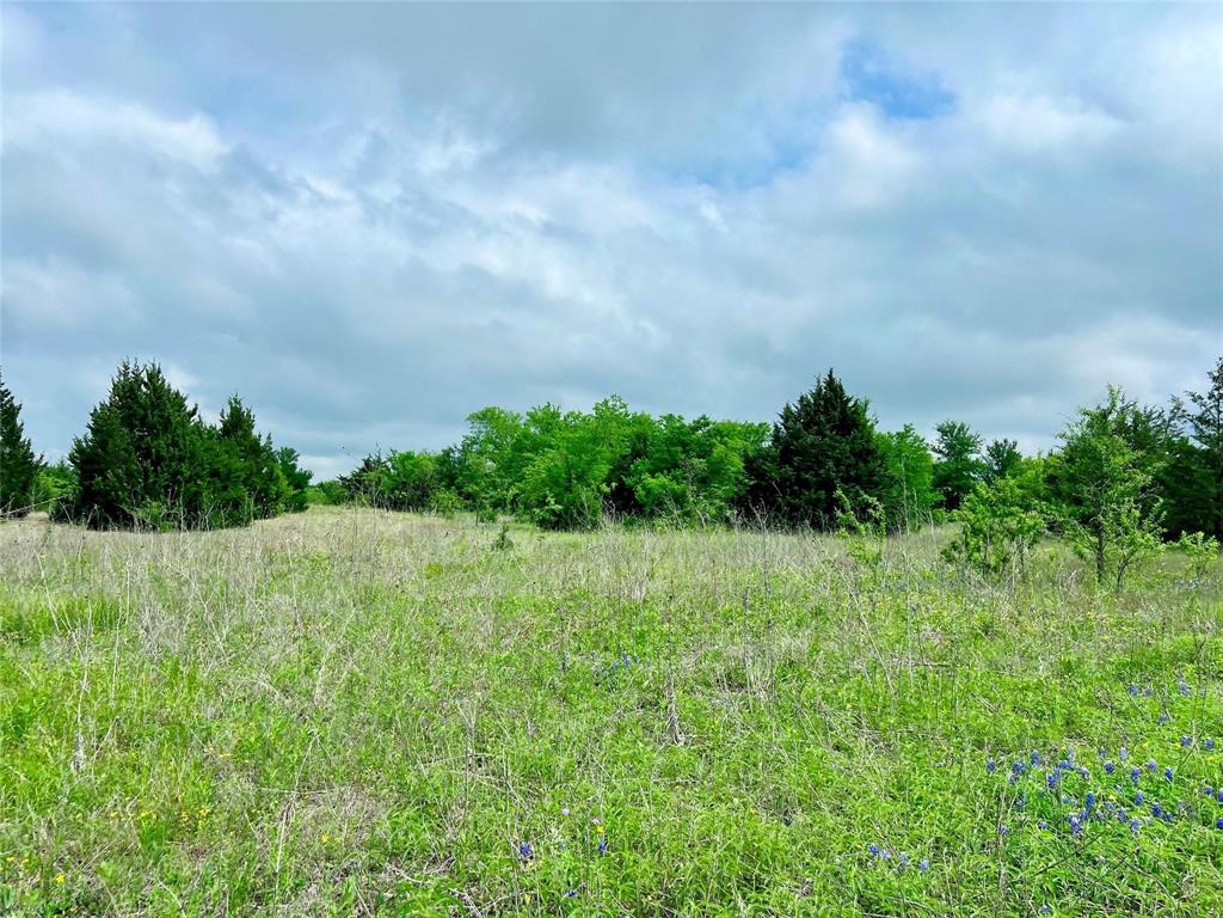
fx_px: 919
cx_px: 612
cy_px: 459
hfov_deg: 67.3
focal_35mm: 26
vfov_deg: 53.1
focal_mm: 5.7
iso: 50
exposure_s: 1/8696
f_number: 1.5
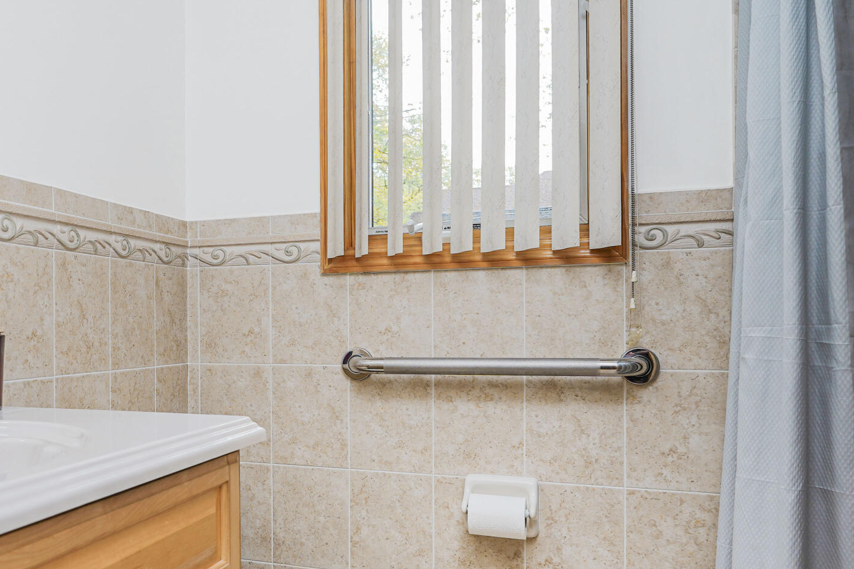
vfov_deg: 38.8
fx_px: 806
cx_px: 233
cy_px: 324
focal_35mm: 34
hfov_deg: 53.7
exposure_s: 1/50
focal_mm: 16
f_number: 5
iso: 64
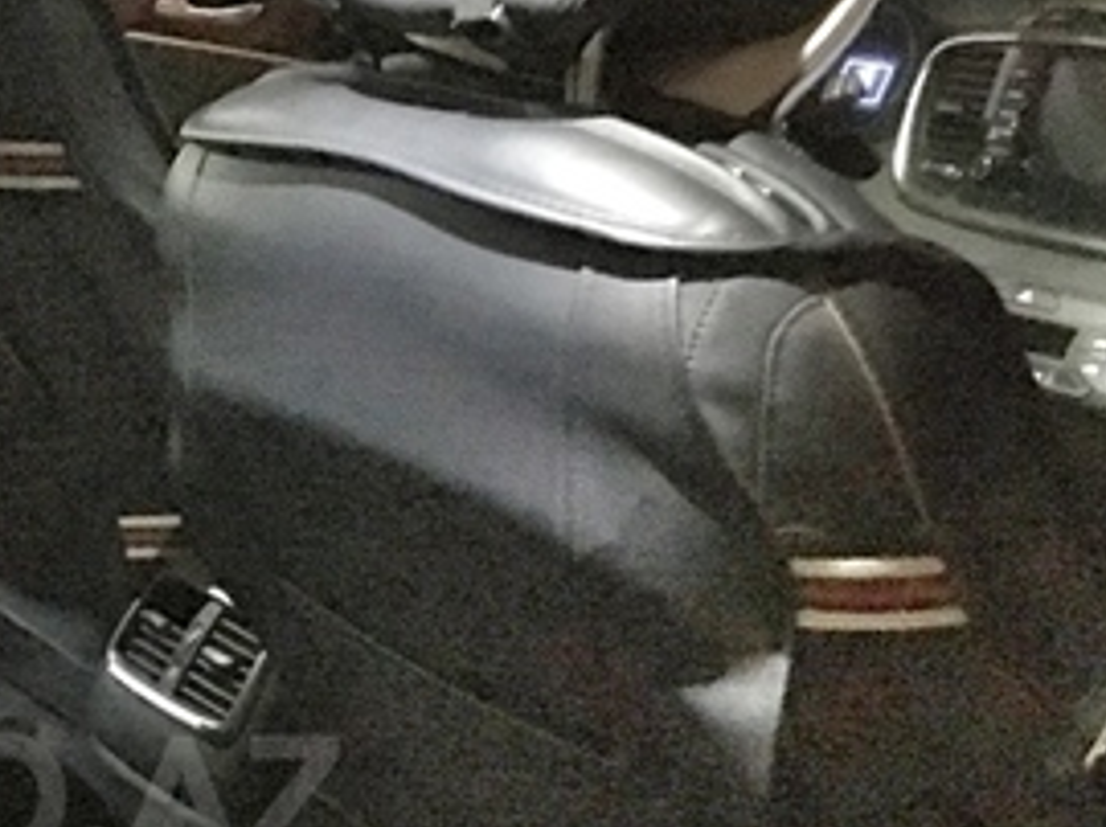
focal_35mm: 71
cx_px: -78
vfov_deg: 20.1
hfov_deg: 25.6
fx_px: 2266
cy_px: 796
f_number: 2.2
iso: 2000
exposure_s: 1/17
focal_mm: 4.15
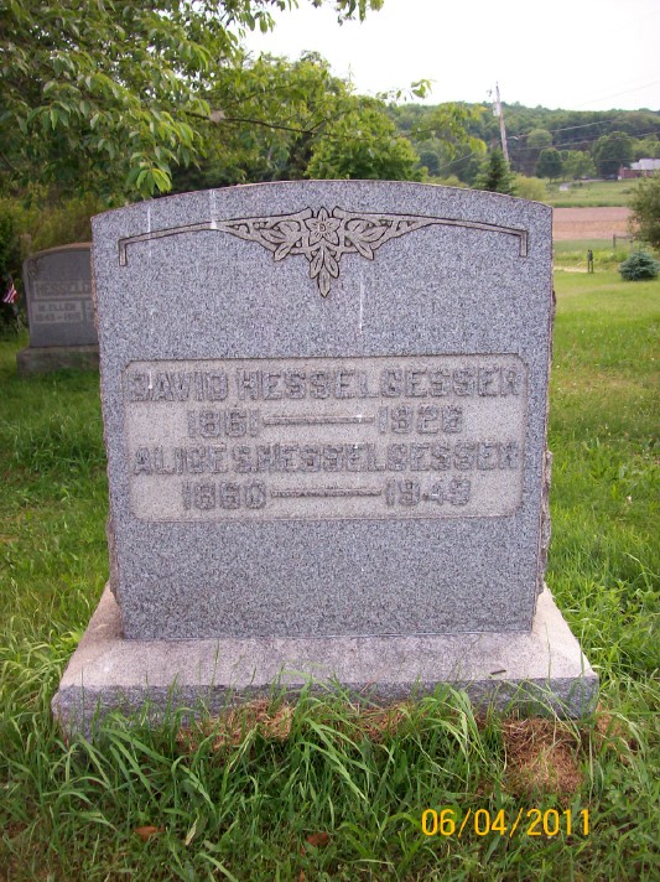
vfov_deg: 51.4
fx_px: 916
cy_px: 441
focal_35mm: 36
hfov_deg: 39.6
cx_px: 330
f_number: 2.7
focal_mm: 6
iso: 80
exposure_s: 1/66.4
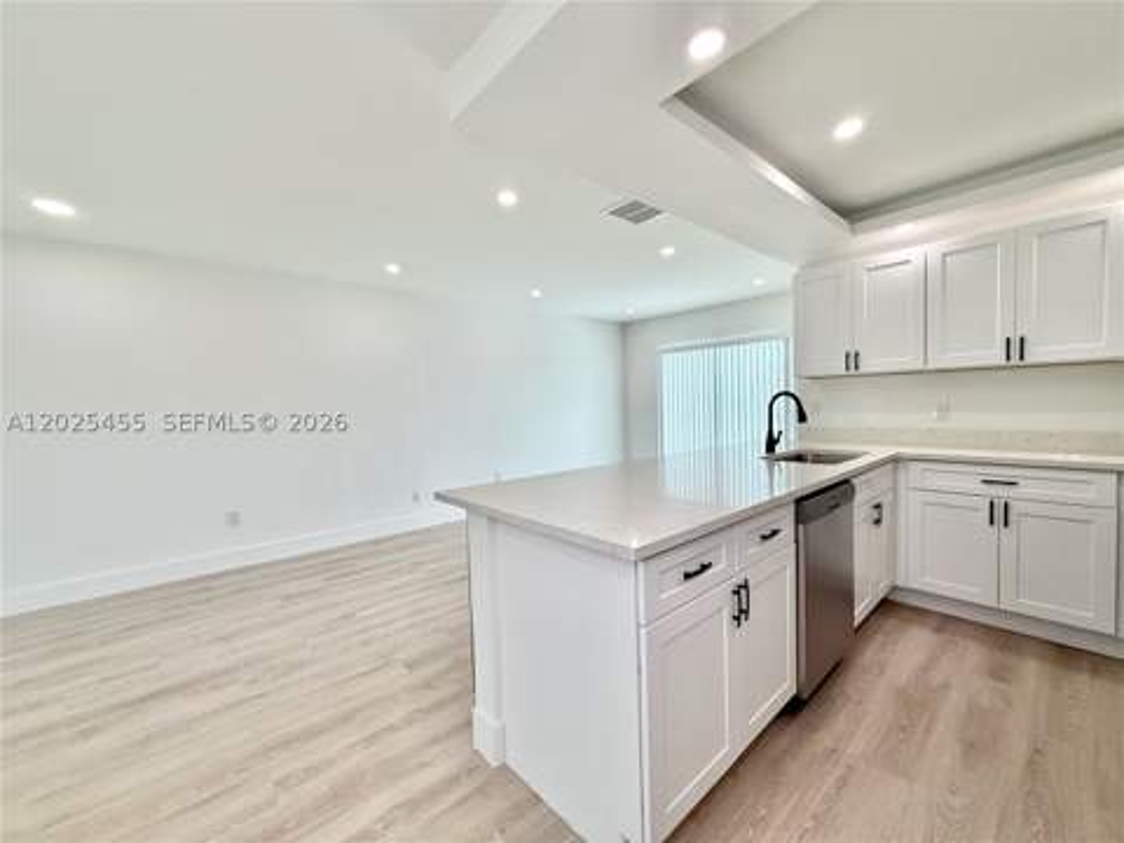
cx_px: 562
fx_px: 455
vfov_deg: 85.7
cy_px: 422
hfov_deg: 102.1
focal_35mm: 14
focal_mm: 2.22
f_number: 2.2
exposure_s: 1/224
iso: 50
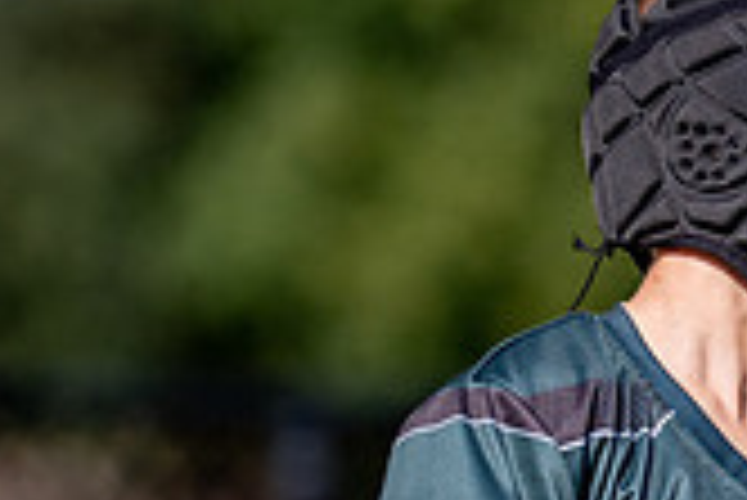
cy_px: 274
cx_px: 668
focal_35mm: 886
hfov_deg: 2.3
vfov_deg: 1.6
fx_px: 18400
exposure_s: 1/5000
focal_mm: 182
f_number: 2.8
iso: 250
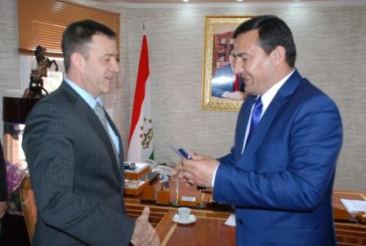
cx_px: 183
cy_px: 123
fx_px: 397
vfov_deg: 34.4
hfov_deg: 49.4
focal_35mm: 39
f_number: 5
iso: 800
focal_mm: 26
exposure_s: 1/60
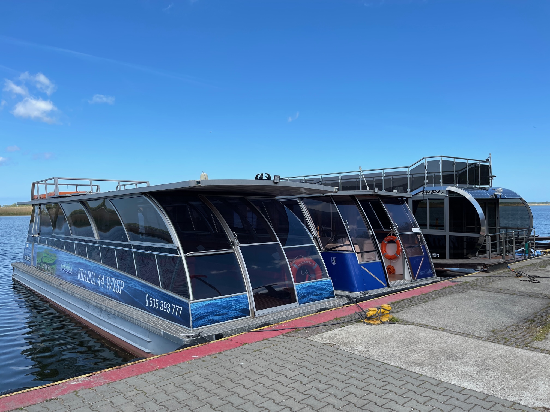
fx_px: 413
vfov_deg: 53.1
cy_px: 206
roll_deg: +0.5
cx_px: 275
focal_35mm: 26
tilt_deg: -1.0
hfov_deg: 67.3
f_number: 1.6
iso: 32
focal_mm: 5.1
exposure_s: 1/2924
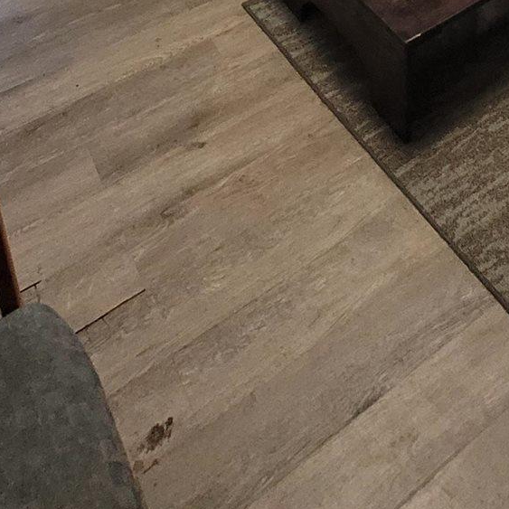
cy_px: -363
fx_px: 782
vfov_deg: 23.2
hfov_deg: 35.0
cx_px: 401
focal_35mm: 47
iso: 320
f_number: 2.2
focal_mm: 1.74
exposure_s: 1/40
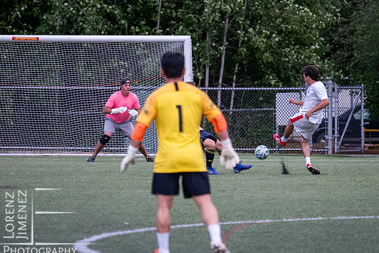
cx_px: 208
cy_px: 126
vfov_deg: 3.7
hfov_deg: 5.5
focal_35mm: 373
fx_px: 3928
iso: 2500
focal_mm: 150
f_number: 2.8
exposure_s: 1/1000
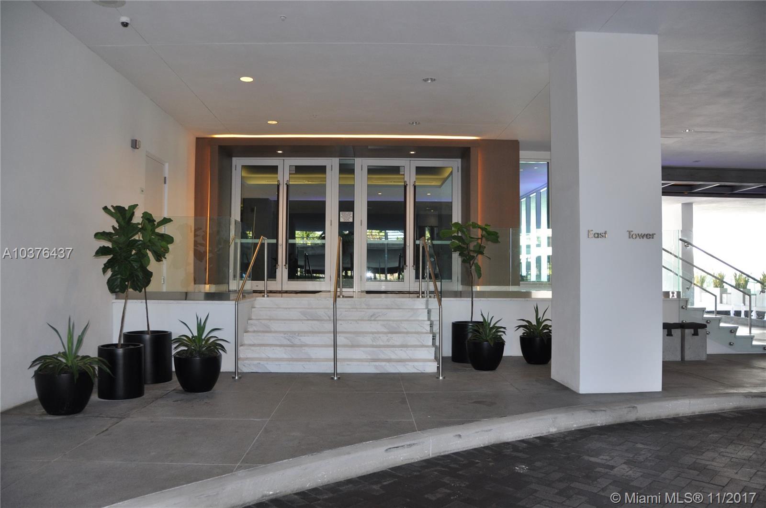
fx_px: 574
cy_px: 254
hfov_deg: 67.5
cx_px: 383
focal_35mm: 27
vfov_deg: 47.8
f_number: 3.5
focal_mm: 18
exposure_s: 1/125
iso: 400
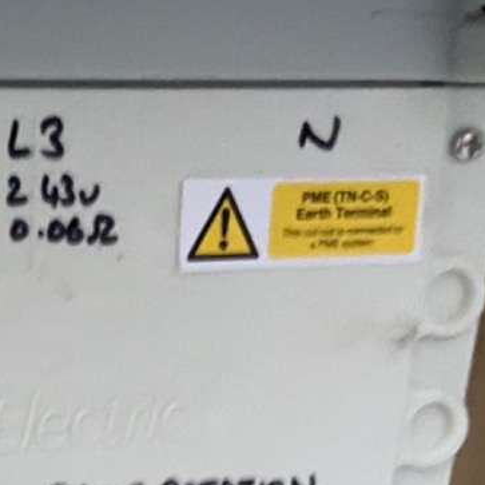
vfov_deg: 22.5
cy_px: 365
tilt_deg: -14.0
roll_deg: -3.9
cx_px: -77
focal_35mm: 76
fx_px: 1205
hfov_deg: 21.3
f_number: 1.8
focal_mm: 4.25
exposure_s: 1/33
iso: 500
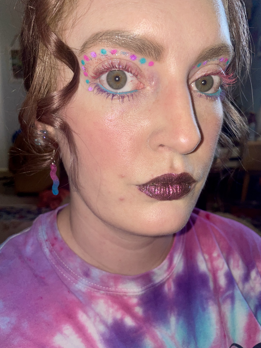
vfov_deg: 65.3
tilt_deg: -11.9
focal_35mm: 27
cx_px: 135
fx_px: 271
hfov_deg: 51.3
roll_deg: -0.5
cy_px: 174
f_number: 1.6
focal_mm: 4.2
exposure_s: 1/74
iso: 32
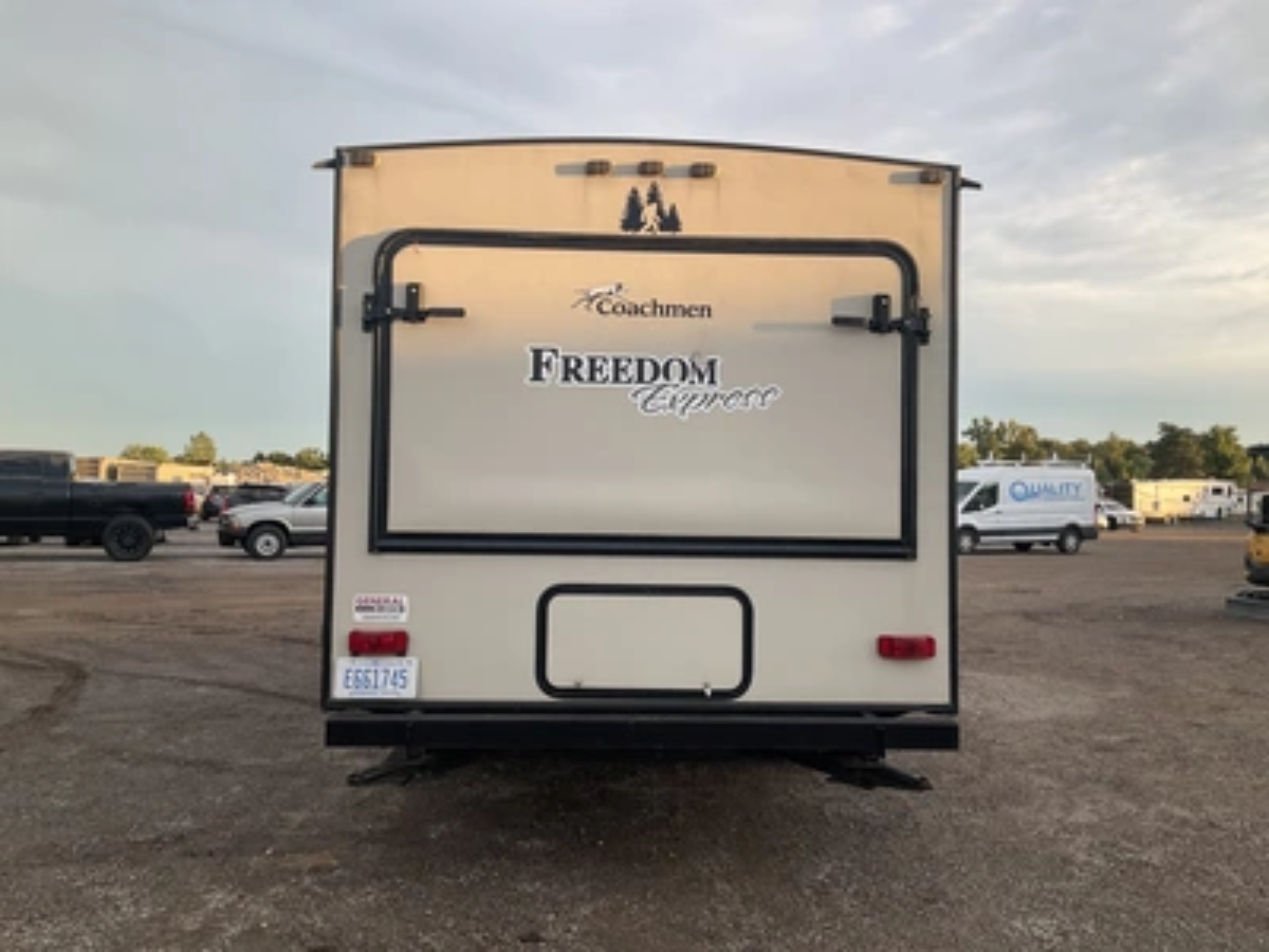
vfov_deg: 48.2
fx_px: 1063
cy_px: 476
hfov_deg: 61.7
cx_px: 634
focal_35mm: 29
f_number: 1.8
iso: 25
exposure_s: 1/273
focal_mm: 3
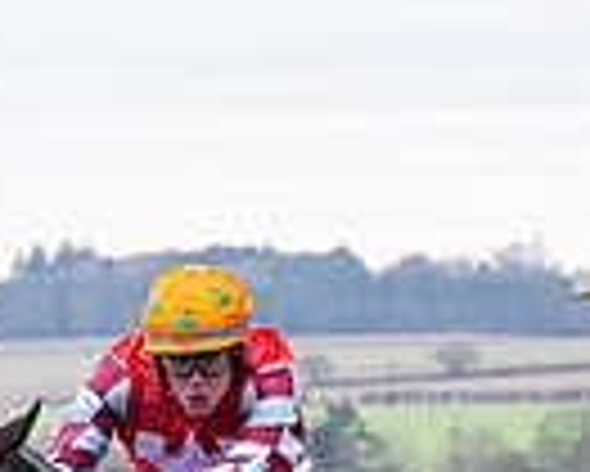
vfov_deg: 2.7
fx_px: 10065
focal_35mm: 576
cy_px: 644
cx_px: -902
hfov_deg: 3.3
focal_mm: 98
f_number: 4
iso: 1000
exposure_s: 1/1000
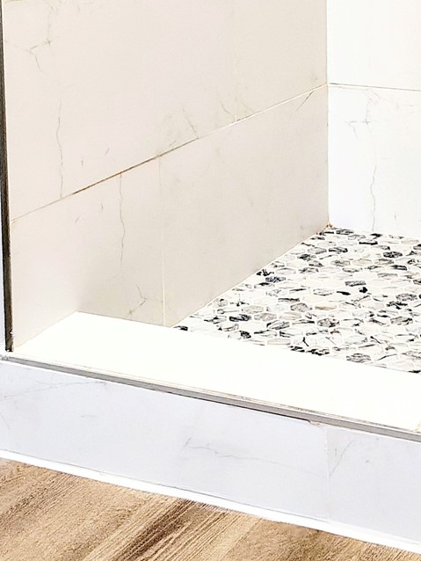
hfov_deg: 18.5
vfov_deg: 24.2
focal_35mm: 77
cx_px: 451
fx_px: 1248
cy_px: -6
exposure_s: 1/120
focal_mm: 5.56
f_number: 1.8
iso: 1270
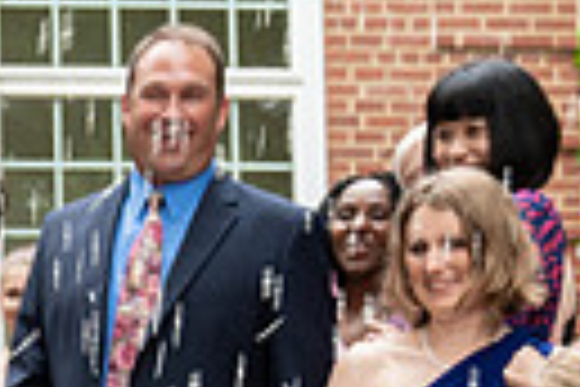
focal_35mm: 149
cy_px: 665
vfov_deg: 8.9
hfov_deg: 12.8
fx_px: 2400
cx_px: -390
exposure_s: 1/250
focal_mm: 29
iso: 800
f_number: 4
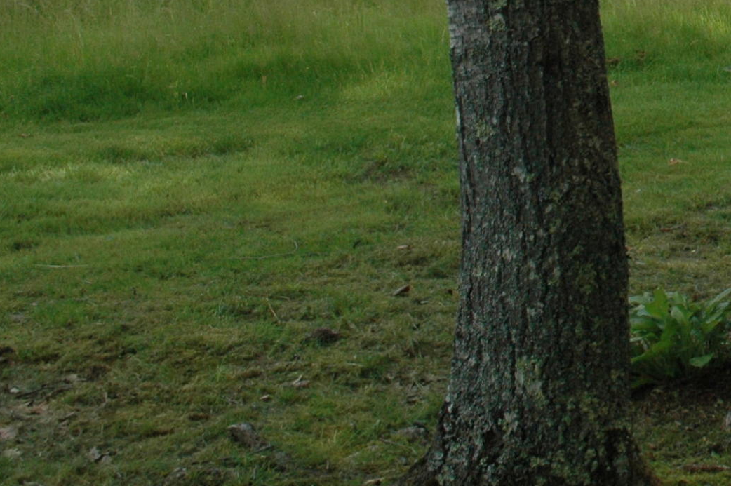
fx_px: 1927
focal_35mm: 95
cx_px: 1021
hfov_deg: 19.4
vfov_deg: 13.8
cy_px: -161
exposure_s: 1/400
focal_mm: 22
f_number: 10
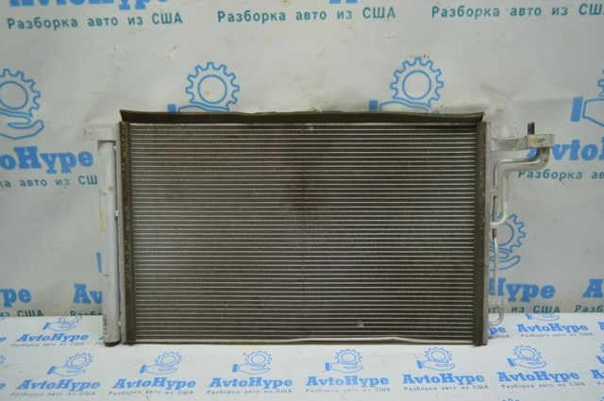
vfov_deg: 43.5
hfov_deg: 62.0
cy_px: 200
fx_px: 503
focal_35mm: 30
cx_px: 302
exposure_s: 1/80
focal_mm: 20
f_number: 3.5
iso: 400
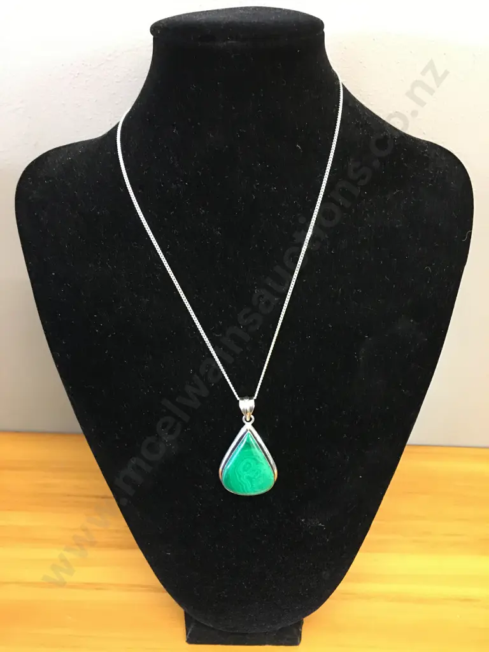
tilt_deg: -31.5
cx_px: 244
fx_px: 546
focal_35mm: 29
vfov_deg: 61.7
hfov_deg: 48.2
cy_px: 326
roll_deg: -2.2
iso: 100
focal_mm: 4.15
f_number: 2.2
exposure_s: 1/10
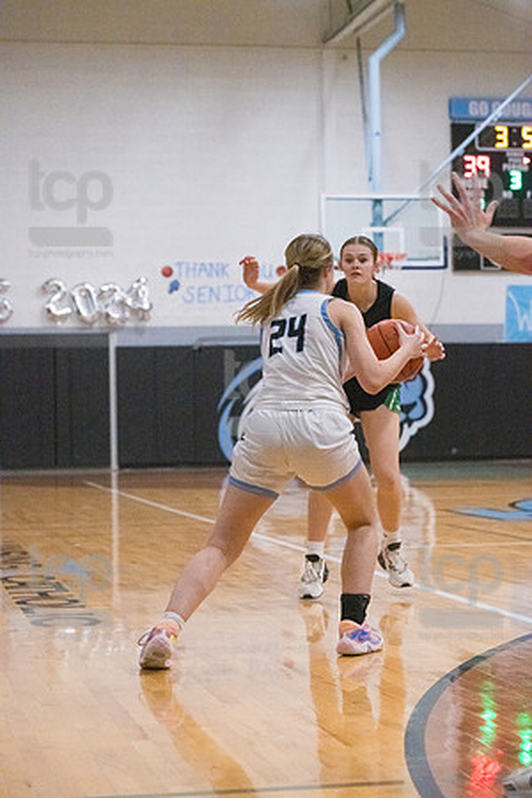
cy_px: 399
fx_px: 1906
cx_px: 266
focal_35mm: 86
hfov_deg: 15.9
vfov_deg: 23.6
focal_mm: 86
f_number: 4.5
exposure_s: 1/1600
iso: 10000
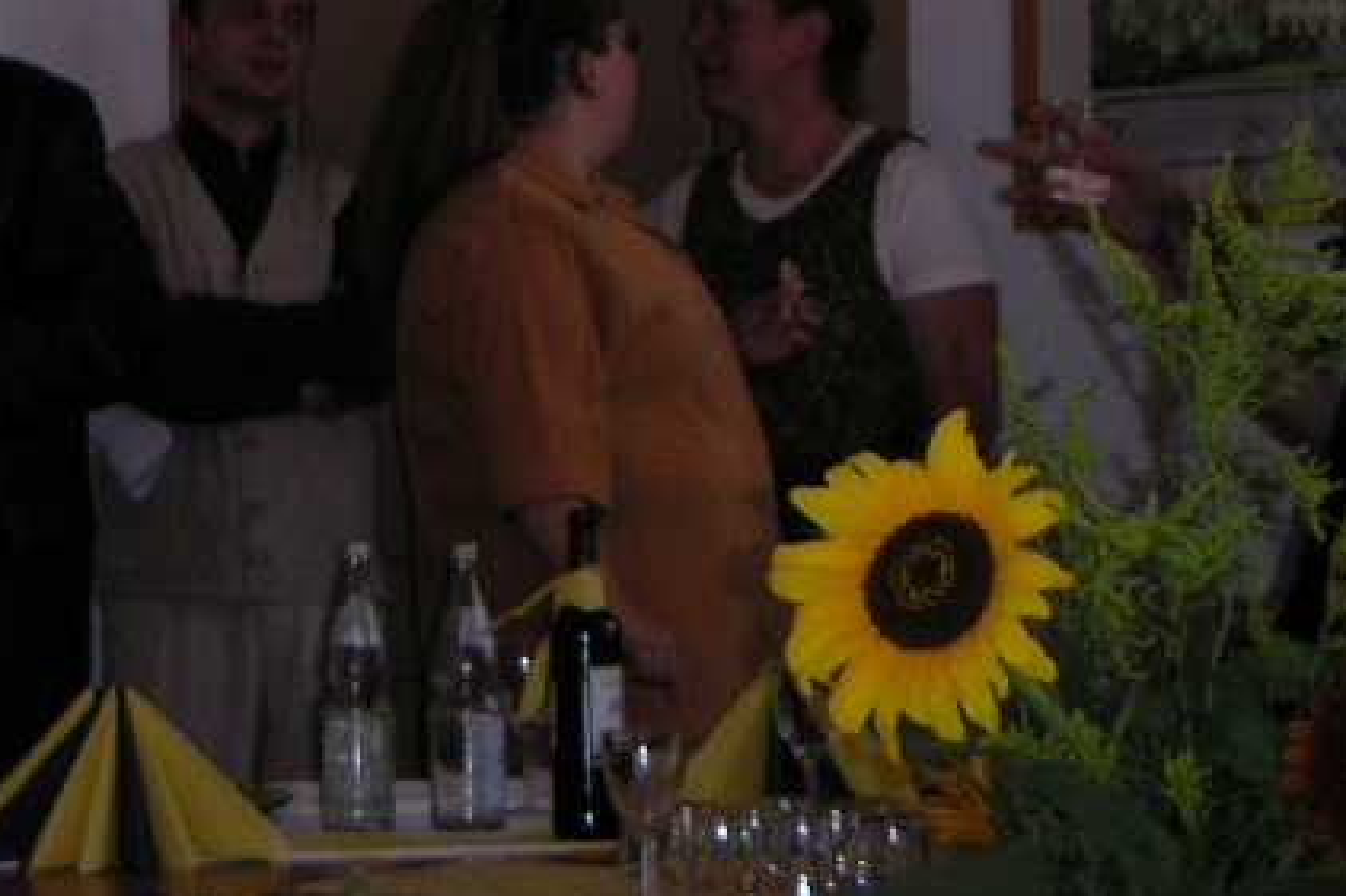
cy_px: 389
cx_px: 293
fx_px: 8185
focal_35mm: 219
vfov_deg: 6.3
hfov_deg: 9.4
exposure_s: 1/111
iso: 200
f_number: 3.7
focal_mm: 14.4
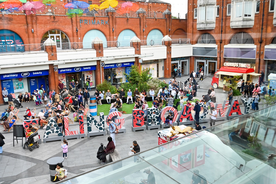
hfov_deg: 60.3
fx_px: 238
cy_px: 92
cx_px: 138
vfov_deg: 42.3
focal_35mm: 31
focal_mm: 31
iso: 800
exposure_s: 1/320
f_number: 8
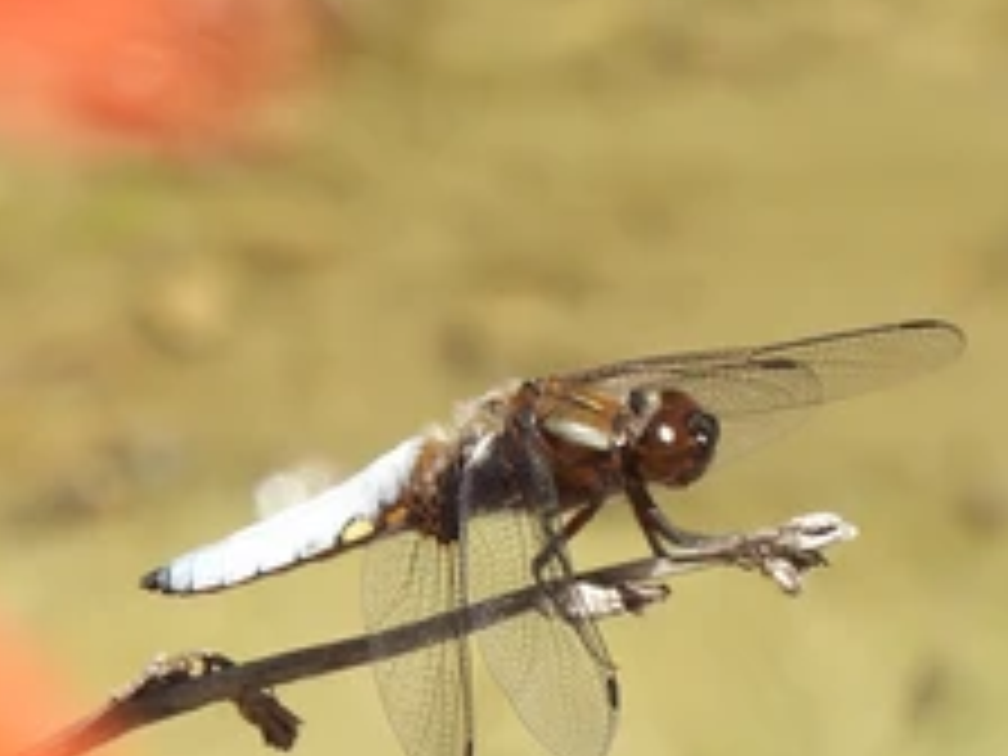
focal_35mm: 1997
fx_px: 58152
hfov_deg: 1.0
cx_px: 666
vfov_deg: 0.7
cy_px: 576
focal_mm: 125
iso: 100
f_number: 6.3
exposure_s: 1/250
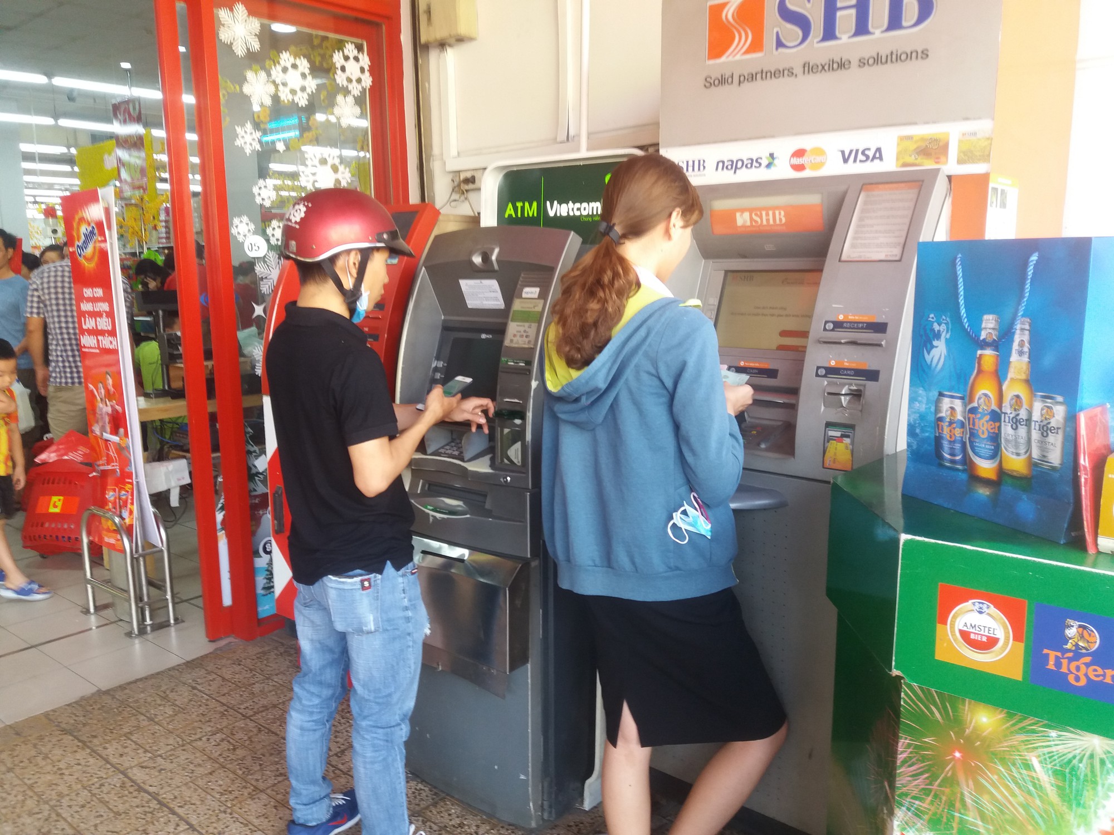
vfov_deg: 49.7
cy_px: 418
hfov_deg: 63.4
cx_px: 557
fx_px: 901
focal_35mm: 28
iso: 80
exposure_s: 1/33
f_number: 1.9
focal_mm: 3.7
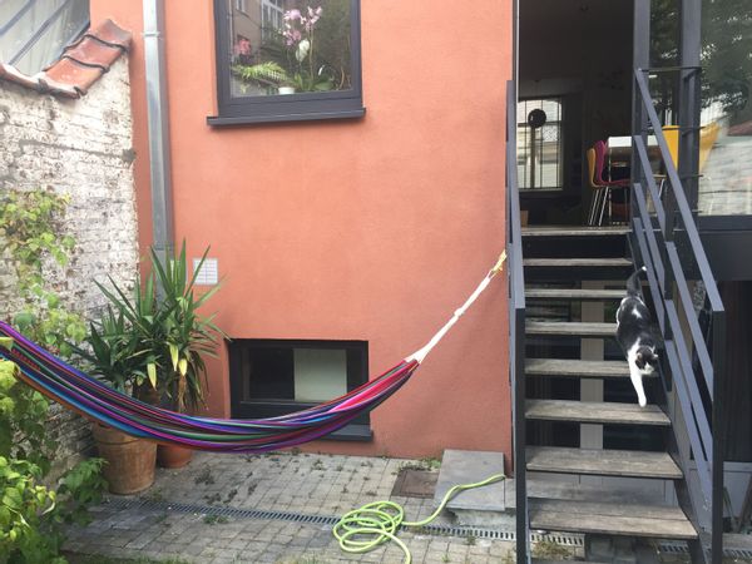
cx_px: 376
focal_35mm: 29
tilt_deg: -6.9
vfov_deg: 48.2
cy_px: 282
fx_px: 630
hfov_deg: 61.7
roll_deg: +0.3
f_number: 2.2
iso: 50
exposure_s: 1/100
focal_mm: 4.15
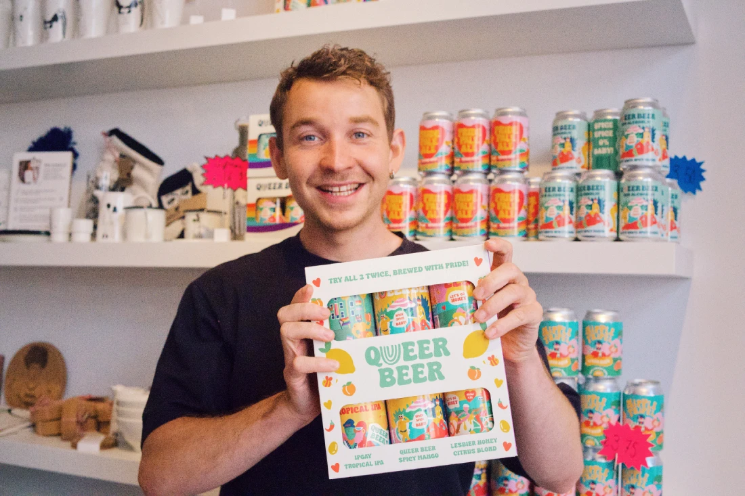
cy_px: 248
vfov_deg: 32.6
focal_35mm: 41
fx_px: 848
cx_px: 372
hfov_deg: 47.4
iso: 12800
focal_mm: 27
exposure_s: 1/5800
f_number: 3.2
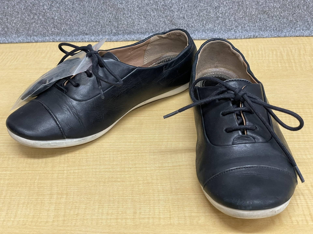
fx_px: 470
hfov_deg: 36.8
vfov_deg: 28.0
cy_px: 117
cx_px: 156
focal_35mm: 52
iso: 200
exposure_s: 1/99
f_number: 2
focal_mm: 6
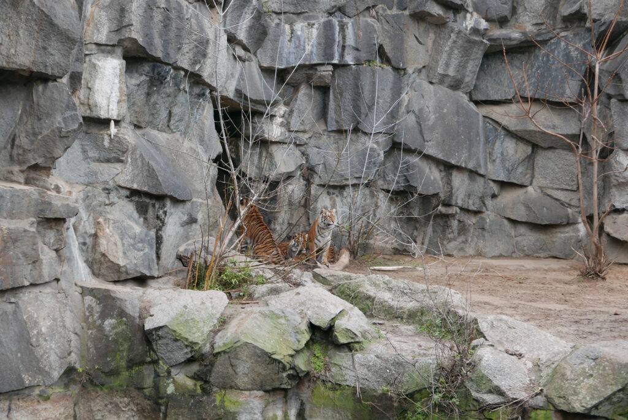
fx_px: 1222
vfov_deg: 19.5
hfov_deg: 28.8
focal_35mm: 70
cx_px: 314
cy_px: 210
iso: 250
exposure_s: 1/125
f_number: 2.8
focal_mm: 31.5
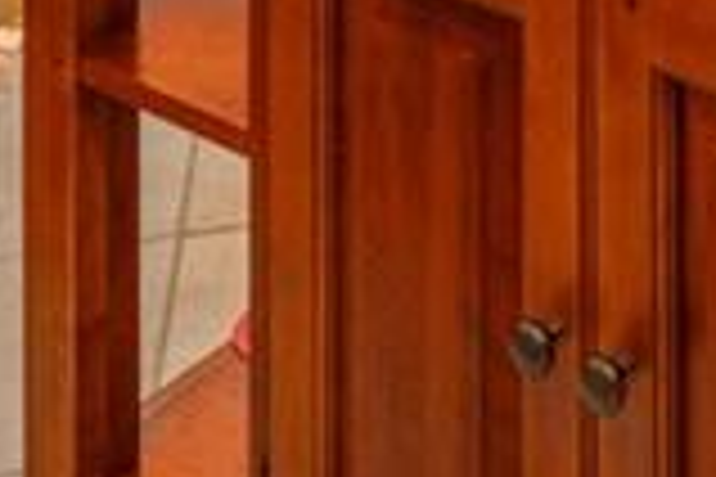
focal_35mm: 103
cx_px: 959
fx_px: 2048
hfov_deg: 18.3
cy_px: -929
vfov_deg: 10.1
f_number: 8
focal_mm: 16
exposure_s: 1/80
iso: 640
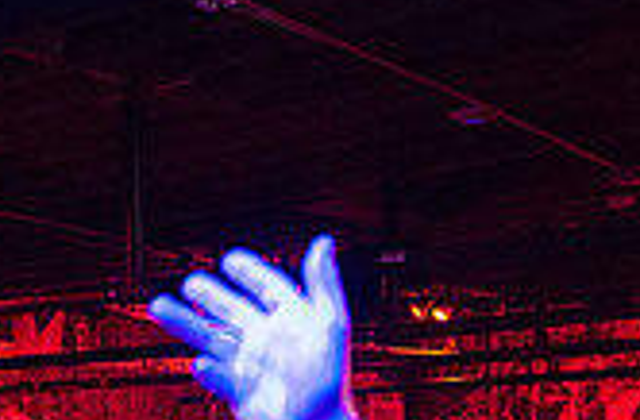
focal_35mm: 91
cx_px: -17
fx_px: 1610
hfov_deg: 21.6
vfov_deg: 14.0
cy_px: 612
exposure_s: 1/320
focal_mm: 24
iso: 5000
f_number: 2.8
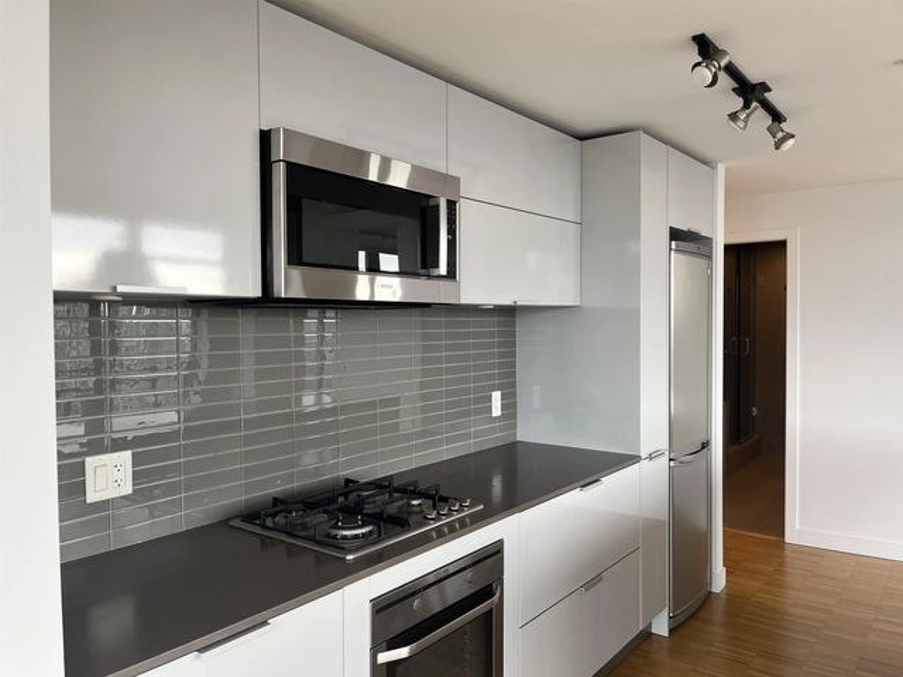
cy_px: 338
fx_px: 678
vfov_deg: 53.1
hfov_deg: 67.3
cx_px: 452
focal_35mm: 26
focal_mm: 5.1
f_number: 1.6
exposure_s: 1/120
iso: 80
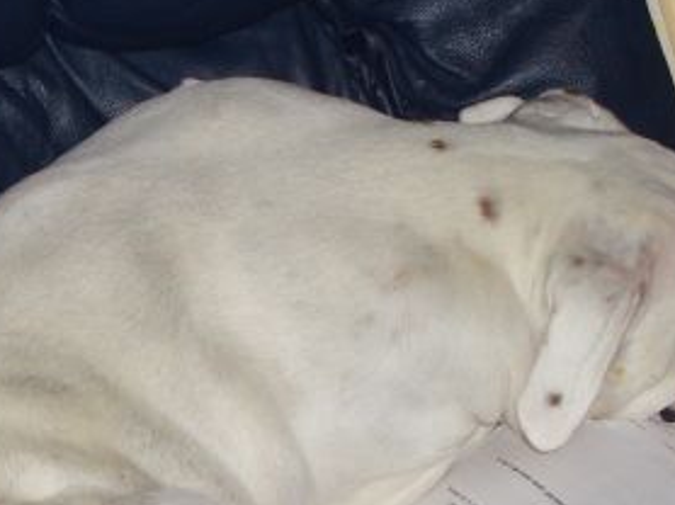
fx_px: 2202
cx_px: 354
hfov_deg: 17.4
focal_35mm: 113
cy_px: 371
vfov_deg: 13.0
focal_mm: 8.2
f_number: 3.1
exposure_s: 1/60
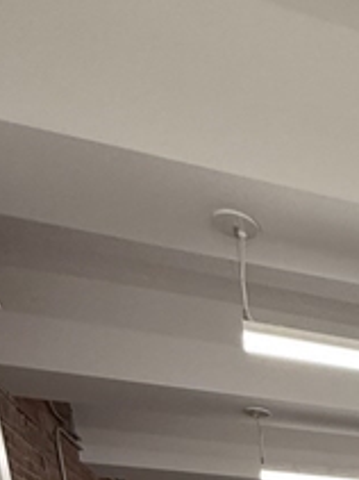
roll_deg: -0.2
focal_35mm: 51
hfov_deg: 21.9
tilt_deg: -15.4
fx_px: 706
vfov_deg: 22.5
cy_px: 855
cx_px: 586
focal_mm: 2.22
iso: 125
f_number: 2.2
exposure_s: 1/120
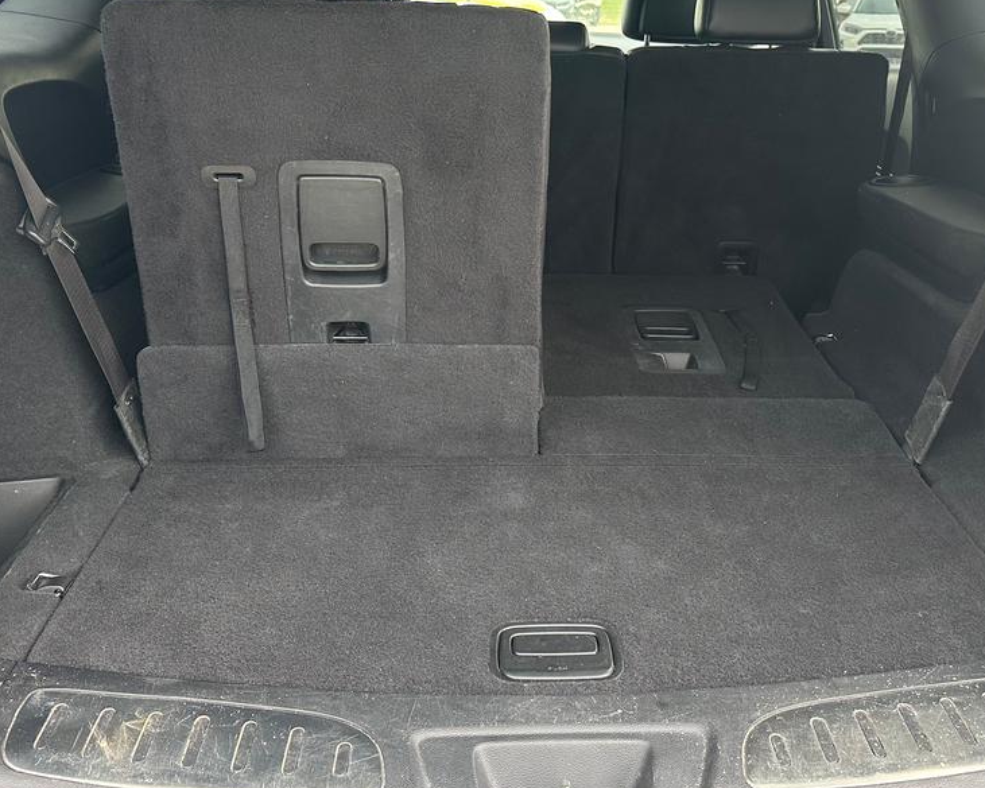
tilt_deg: -12.6
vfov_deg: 35.9
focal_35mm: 41
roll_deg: -1.8
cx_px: 552
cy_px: 224
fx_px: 1195
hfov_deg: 44.7
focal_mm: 6.86
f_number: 1.78
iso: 125
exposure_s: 1/141
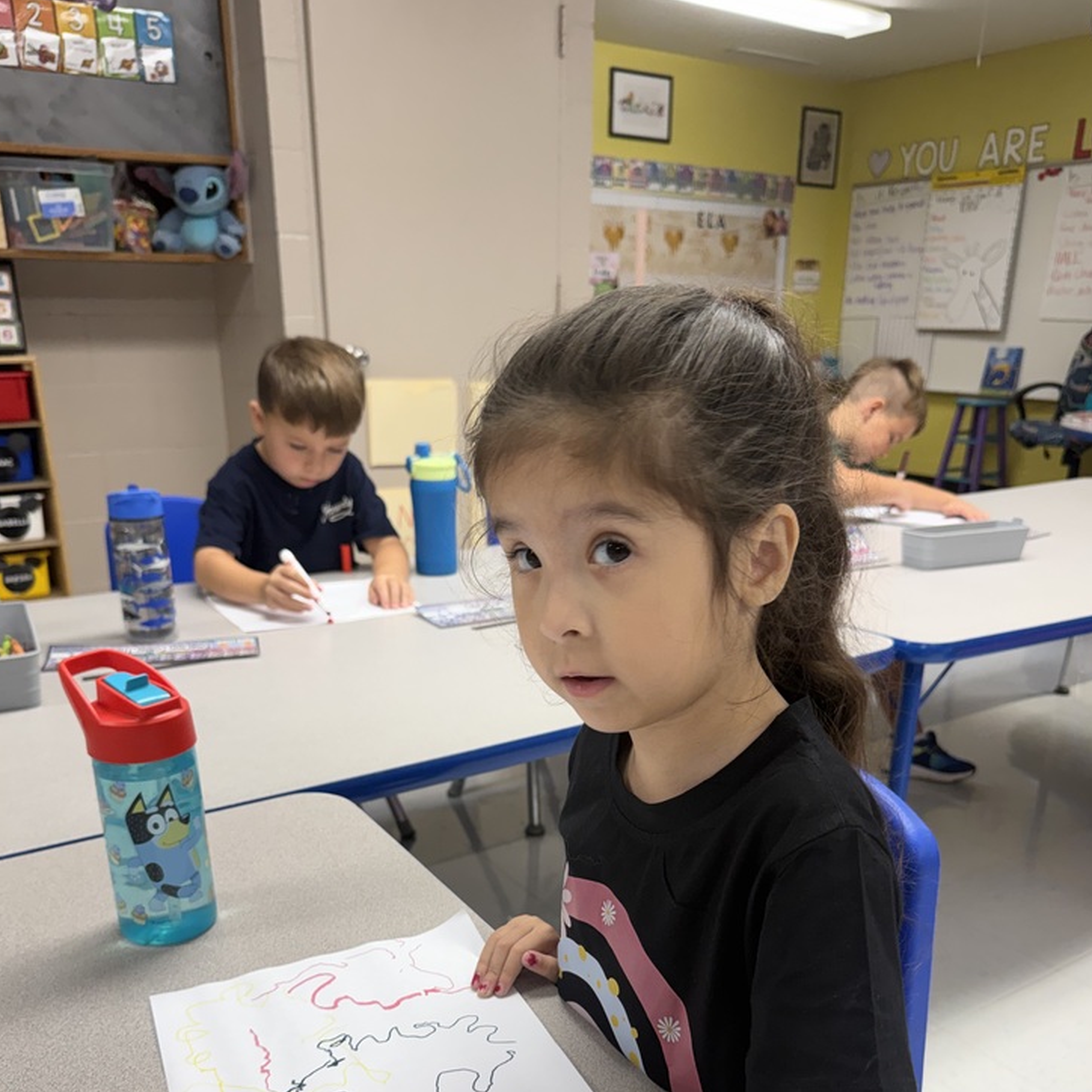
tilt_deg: -22.4
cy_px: 769
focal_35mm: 30
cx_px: 555
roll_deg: -1.9
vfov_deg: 52.5
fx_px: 1071
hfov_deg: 54.0
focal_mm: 6.76
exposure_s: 1/120
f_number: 1.78
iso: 160
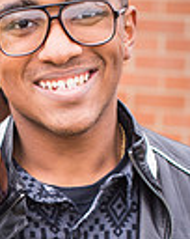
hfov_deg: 9.2
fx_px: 1163
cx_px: -35
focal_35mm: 165
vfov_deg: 11.5
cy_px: 260
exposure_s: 1/60
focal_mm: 50
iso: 200
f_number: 2.8
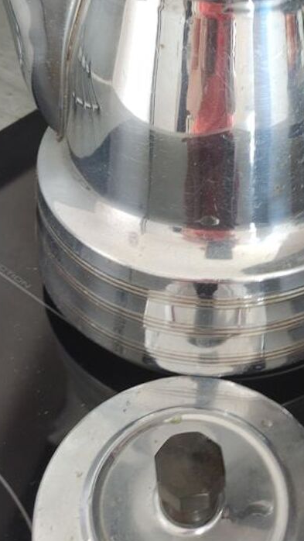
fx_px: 745
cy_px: 130
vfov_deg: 38.7
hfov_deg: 22.9
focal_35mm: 52
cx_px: 227
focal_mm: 5.43
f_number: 1.89
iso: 382
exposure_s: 1/33
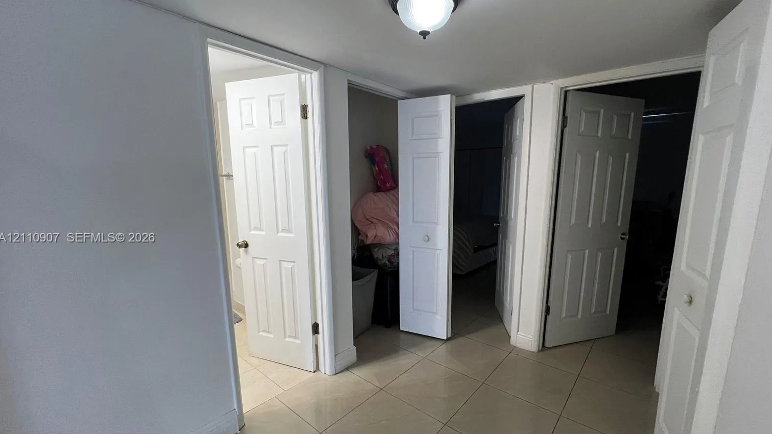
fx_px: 307
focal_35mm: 15
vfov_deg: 70.4
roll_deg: -0.6
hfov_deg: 102.9
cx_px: 405
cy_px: 238
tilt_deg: -10.8
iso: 160
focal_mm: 1.57
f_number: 1.8
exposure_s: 1/120
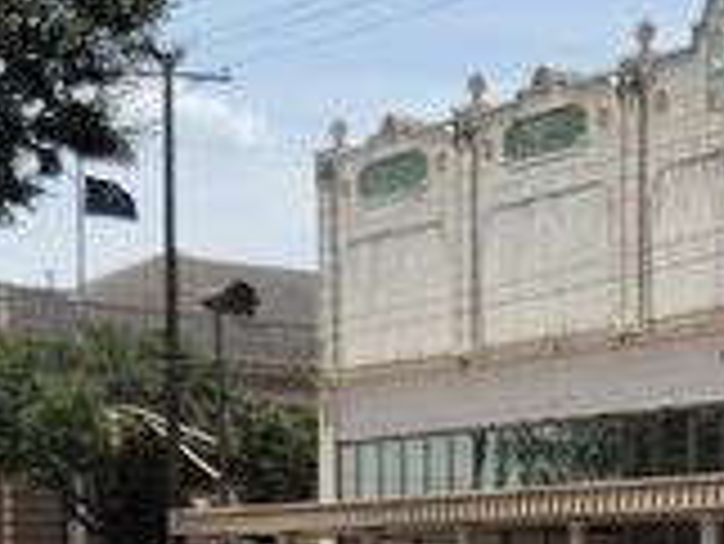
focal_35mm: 114
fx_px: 2386
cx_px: 787
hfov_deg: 16.7
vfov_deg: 12.3
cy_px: 836
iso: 80
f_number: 1.8
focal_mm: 5.4
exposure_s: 1/4661
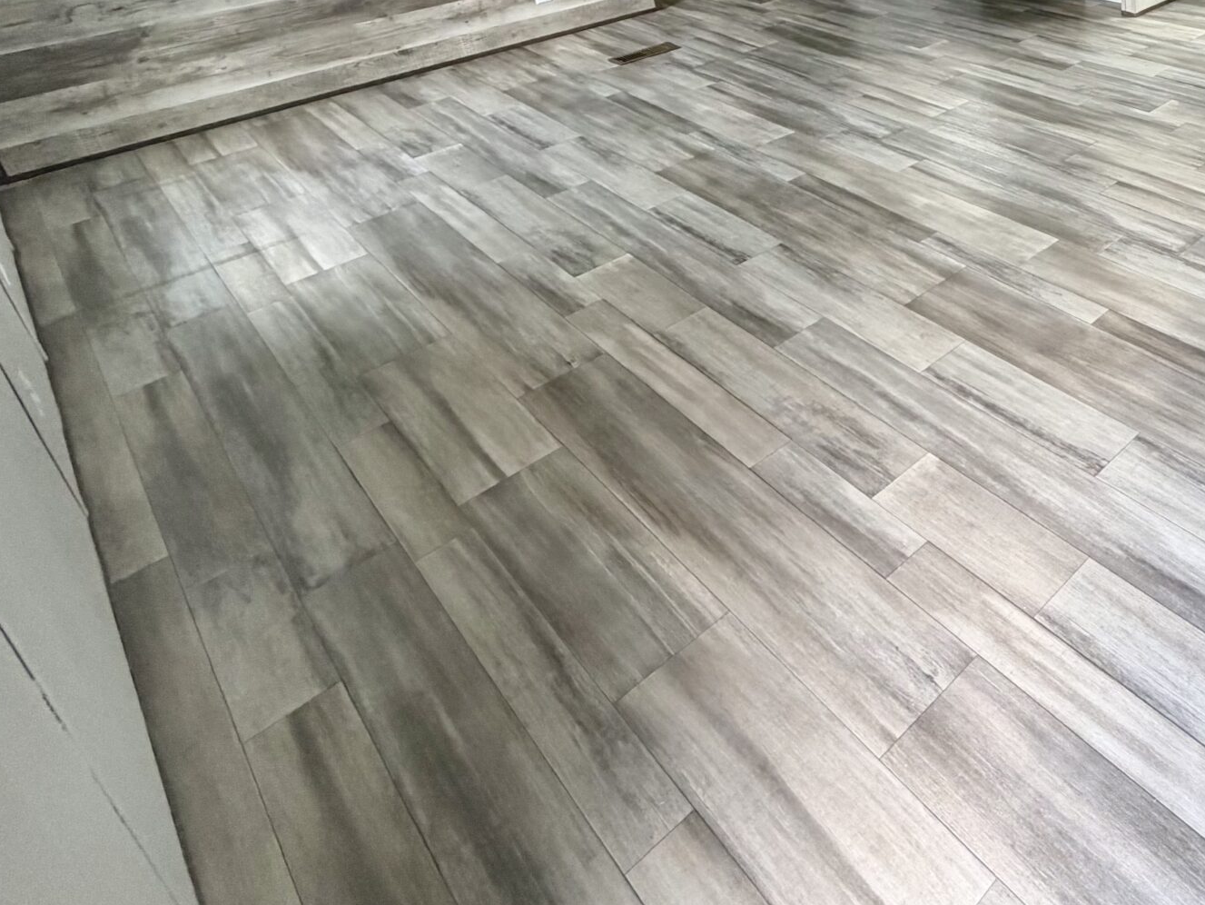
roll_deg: +1.7
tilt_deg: -20.8
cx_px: 1155
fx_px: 940
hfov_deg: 53.9
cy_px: 55
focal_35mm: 27
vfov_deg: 45.5
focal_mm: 2.22
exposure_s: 1/121
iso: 200
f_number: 2.2
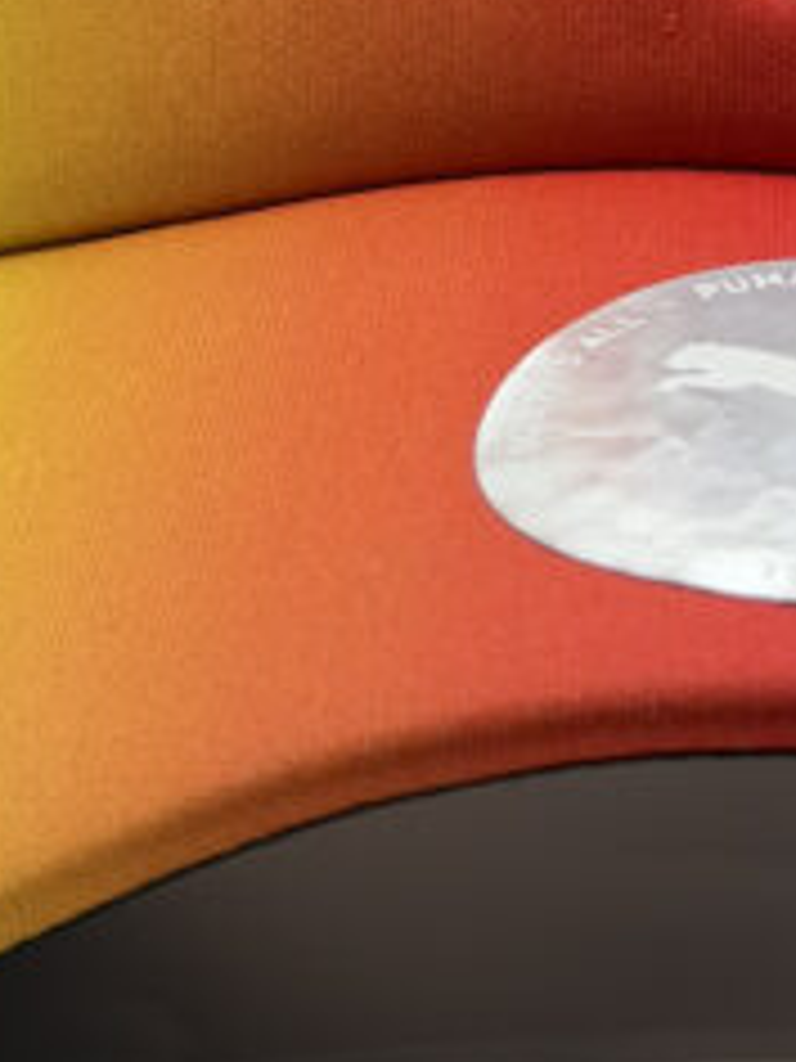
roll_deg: -1.4
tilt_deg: -6.7
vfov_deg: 11.8
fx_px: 4998
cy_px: -284
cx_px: 850
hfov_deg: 9.0
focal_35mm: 163
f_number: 1.78
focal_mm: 6.76
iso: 64
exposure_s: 1/121
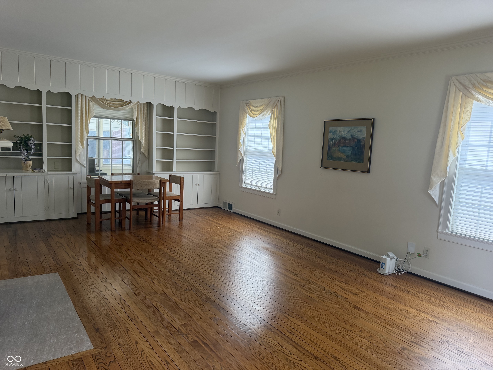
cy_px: 185
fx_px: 342
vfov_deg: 56.8
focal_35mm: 24
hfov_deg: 71.6
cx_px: 246
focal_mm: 6.76
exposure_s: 1/122
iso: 200
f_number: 1.78
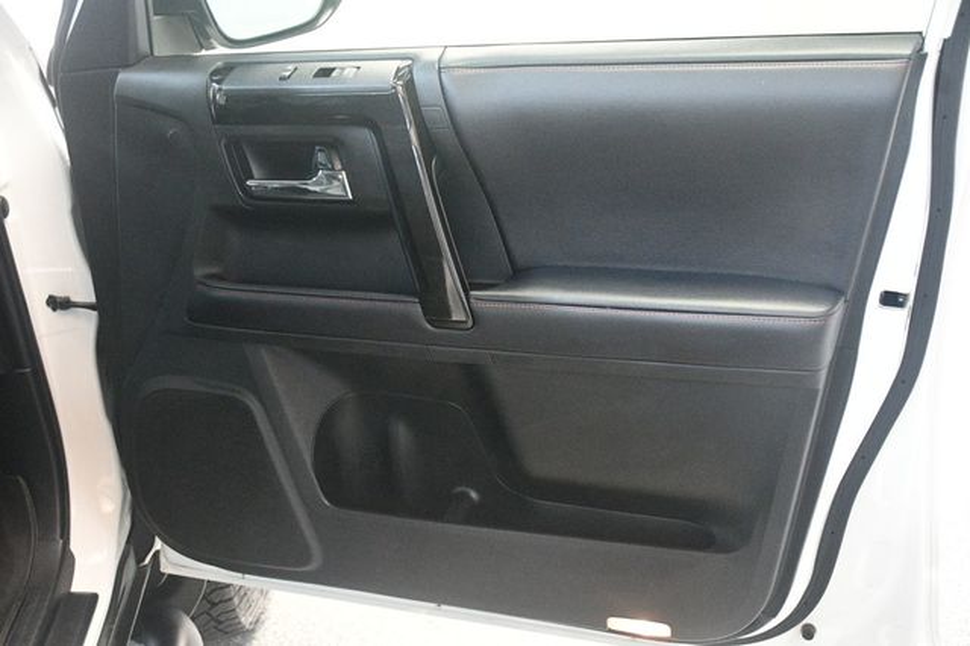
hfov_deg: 48.5
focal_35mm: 40
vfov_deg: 33.4
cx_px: 485
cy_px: 323
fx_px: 1077
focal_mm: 27
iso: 6400
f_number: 4
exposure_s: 1/60
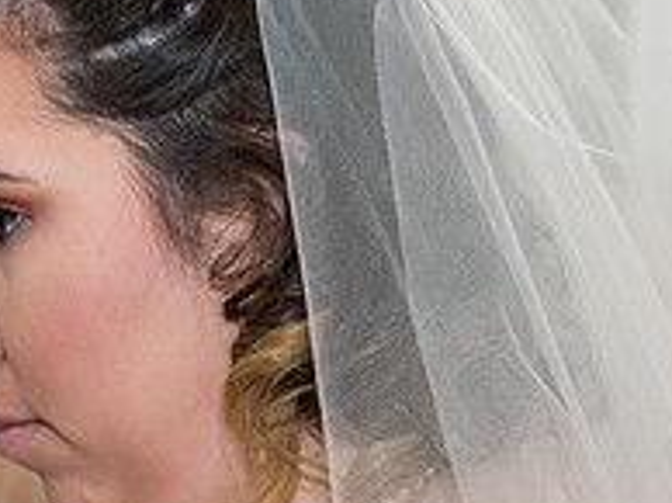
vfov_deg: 7.9
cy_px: 449
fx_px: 3626
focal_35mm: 187
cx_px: -73
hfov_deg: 10.5
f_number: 3.2
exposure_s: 1/160
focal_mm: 65
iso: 500
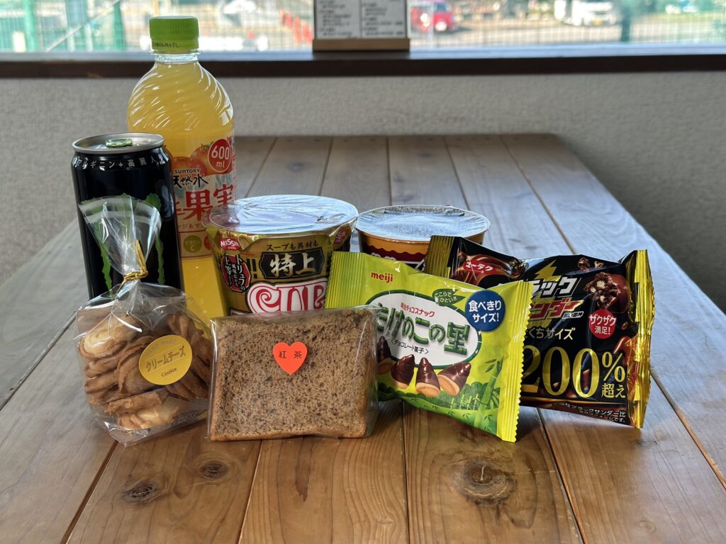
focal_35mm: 48
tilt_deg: -18.6
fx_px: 1007
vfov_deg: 30.3
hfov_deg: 39.7
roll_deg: +0.4
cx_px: 363
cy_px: 272
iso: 80
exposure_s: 1/475
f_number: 1.78
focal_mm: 6.86
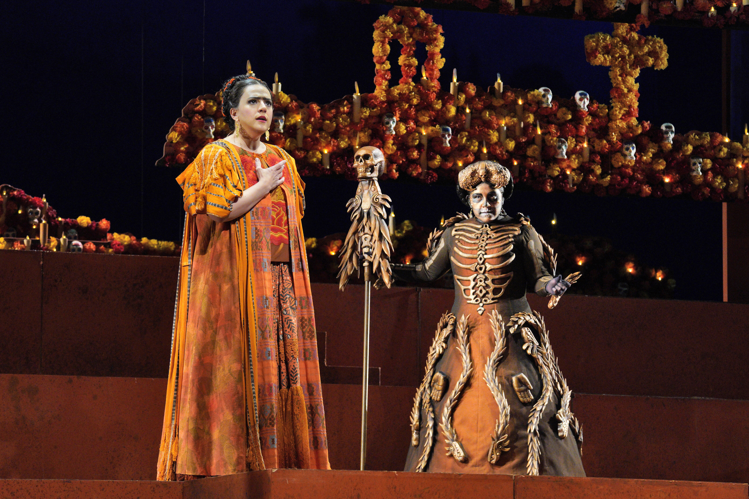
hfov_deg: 13.2
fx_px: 3245
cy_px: 250
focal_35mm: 156
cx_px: 374
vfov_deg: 8.8
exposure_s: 1/100
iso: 4000
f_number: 7.1
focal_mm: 156
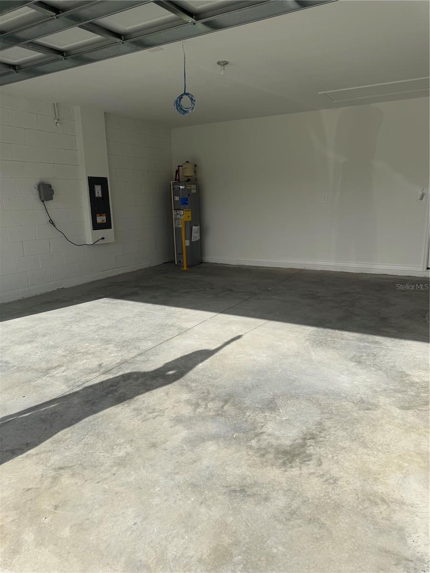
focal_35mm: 24
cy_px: 286
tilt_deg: -12.3
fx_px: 398
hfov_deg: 56.8
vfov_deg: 71.6
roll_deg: +0.3
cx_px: 215
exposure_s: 1/3953
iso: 80
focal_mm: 6.76
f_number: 1.78
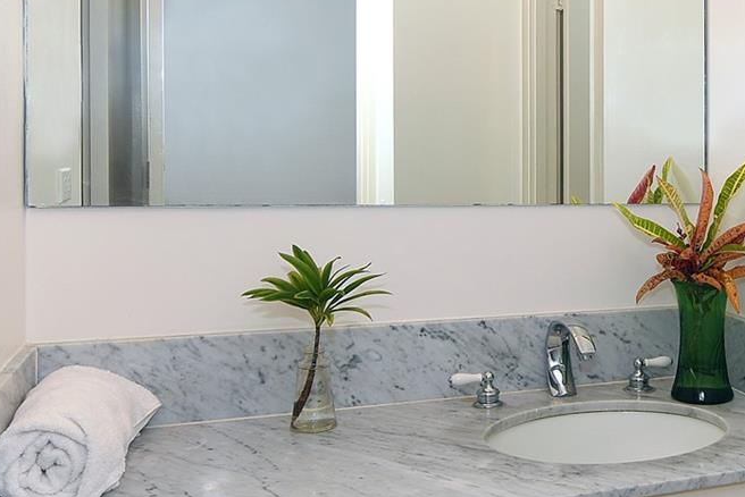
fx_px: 807
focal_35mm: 39
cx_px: 662
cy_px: 287
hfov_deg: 45.2
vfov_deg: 34.2
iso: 100
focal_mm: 11
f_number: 8
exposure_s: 1/60
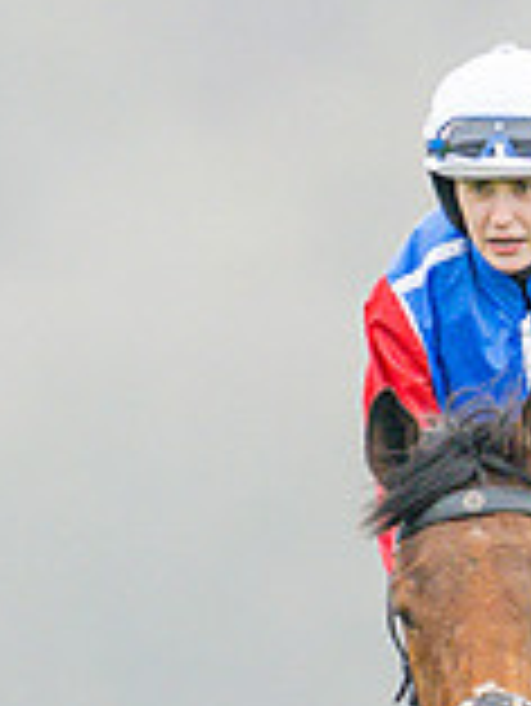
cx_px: 201
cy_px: 838
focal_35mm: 3085
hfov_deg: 0.5
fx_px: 63012
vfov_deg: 0.6
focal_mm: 400
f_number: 4.5
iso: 1000
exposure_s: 1/800
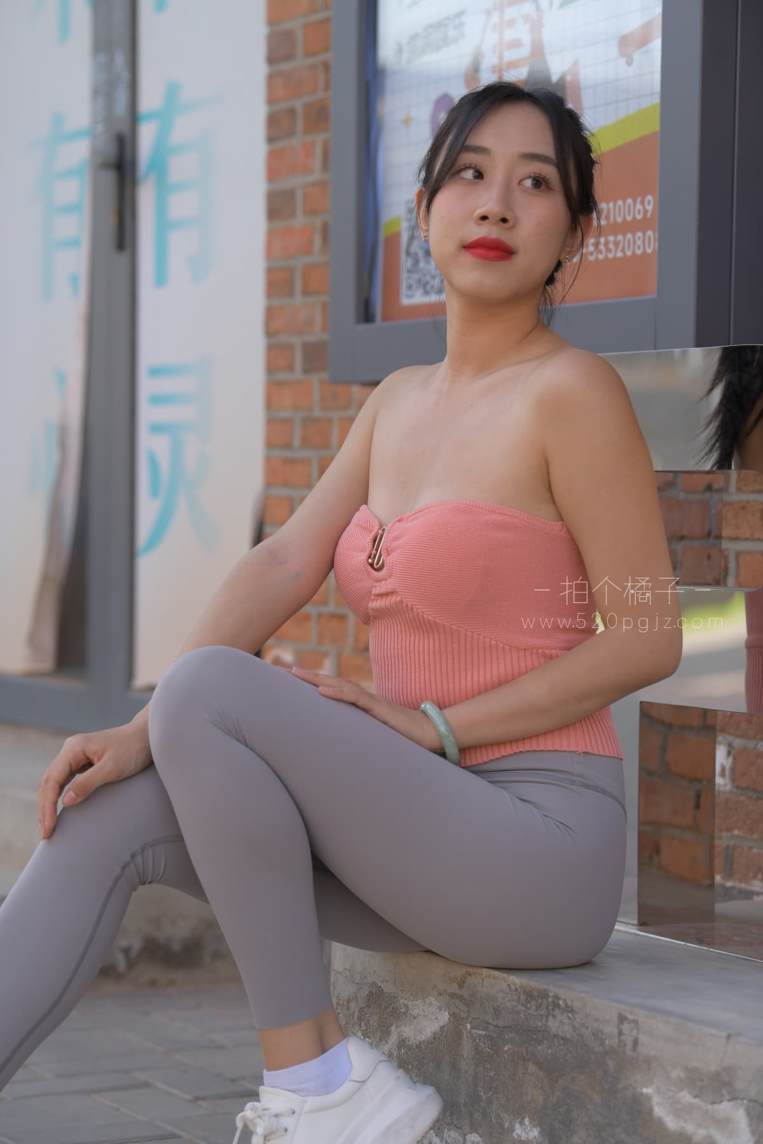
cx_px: 382
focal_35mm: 95
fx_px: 3020
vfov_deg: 21.5
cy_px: 572
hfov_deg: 14.4
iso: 140
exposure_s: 1/320
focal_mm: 95
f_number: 4
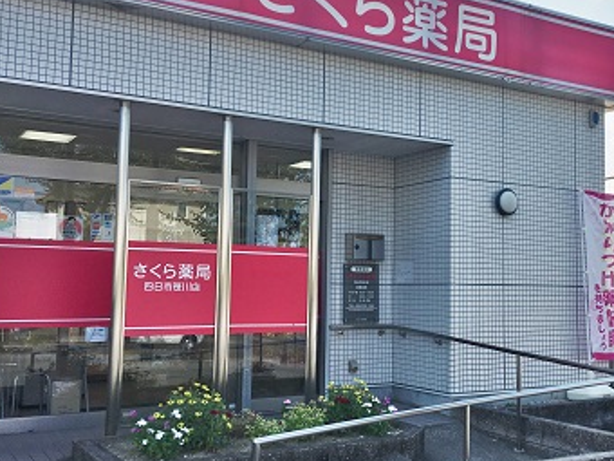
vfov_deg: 35.1
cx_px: 383
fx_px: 727
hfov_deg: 45.4
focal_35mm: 41
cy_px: 230
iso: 25
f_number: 2.2
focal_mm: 4.15
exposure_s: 1/1012
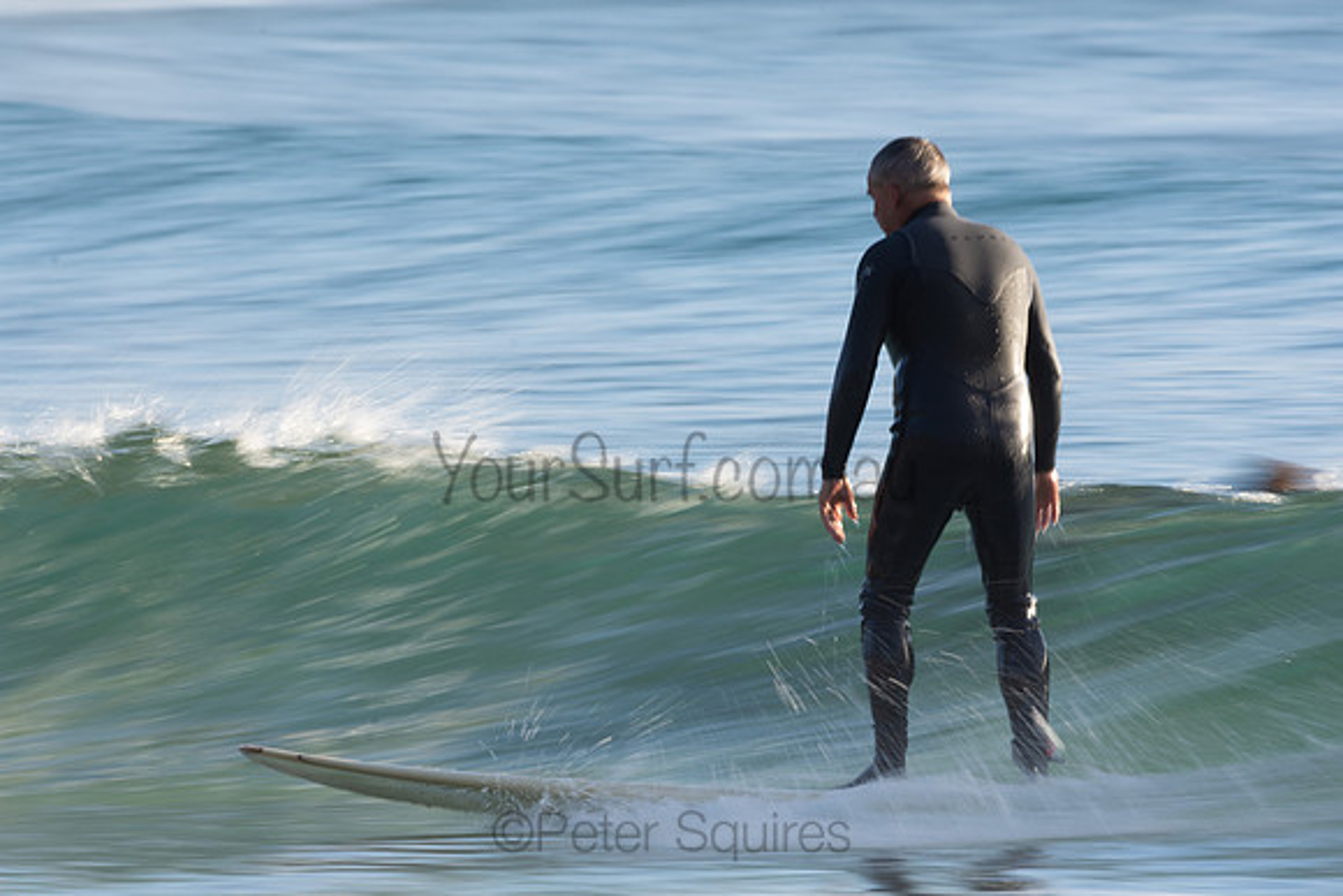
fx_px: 27984
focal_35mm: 750
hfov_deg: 2.7
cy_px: 448
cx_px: 672
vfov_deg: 1.8
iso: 100
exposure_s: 1/25
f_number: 18
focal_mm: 500
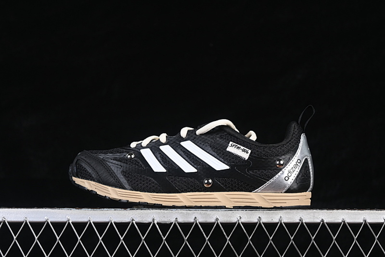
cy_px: 128
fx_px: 802
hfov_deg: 27.0
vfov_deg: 18.2
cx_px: 192
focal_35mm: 75
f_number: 6.3
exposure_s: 1/60
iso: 160
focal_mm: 50
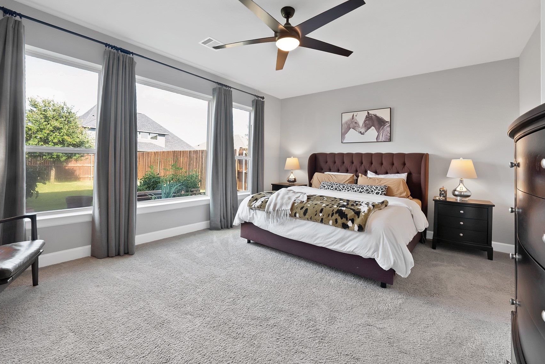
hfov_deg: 104.2
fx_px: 212
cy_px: 176
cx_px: 284
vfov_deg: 81.3
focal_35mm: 14
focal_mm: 12
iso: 640
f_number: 9
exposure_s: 1/5
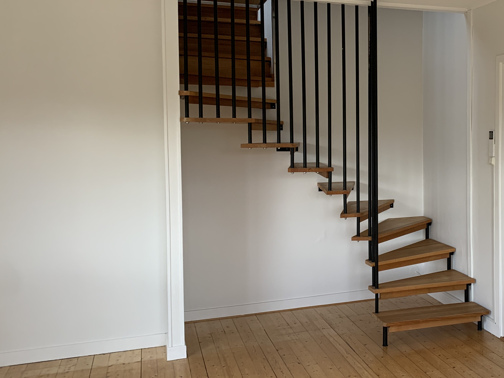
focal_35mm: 40
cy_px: 152
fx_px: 582
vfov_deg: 35.8
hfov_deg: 45.0
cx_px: 387
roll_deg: +0.8
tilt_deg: -0.8
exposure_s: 1/121
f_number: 1.8
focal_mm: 4.25
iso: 64
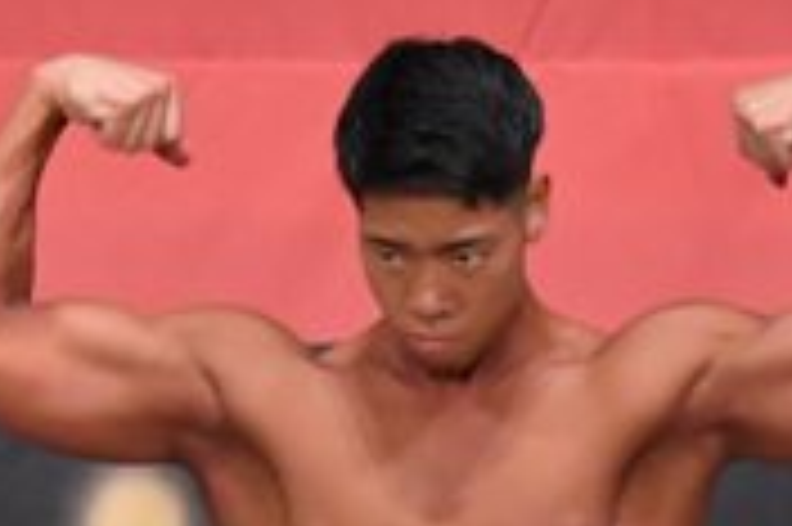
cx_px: -83
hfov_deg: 2.1
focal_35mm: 993
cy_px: 971
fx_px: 21825
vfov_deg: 1.4
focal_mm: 150
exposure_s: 1/400
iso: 6400
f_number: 5.6
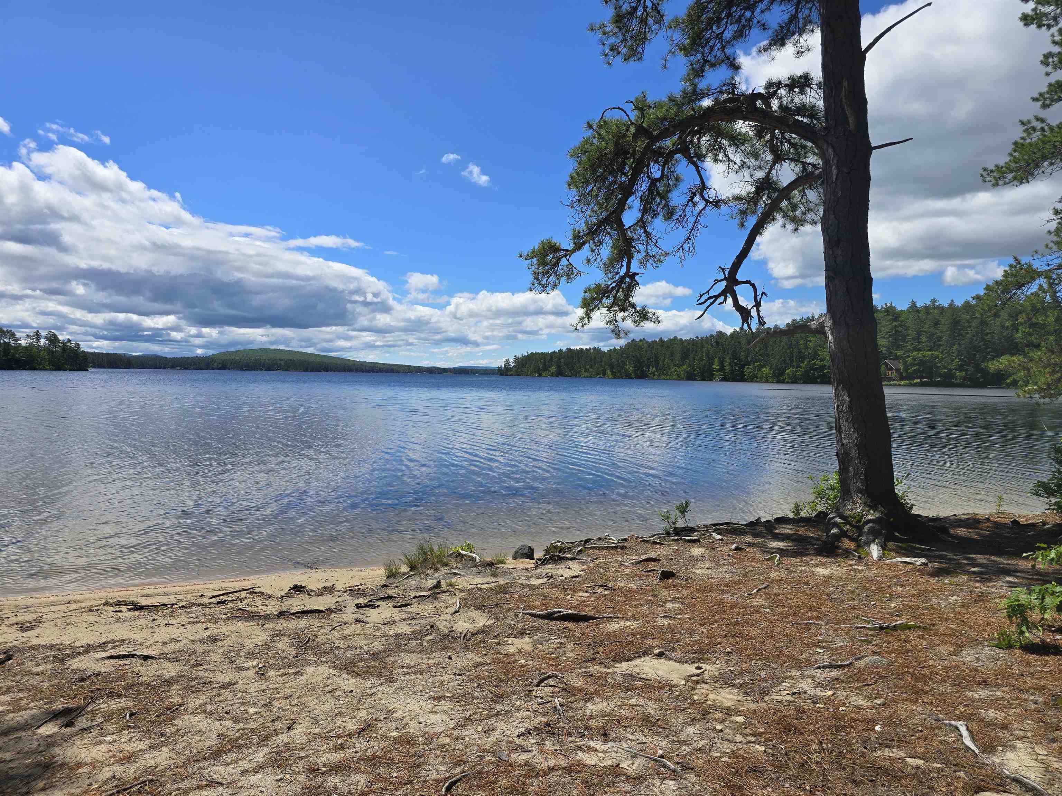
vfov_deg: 58.9
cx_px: 531
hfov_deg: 73.9
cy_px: 398
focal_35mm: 23
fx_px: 706
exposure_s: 1/1132
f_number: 1.7
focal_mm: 6.3
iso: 12
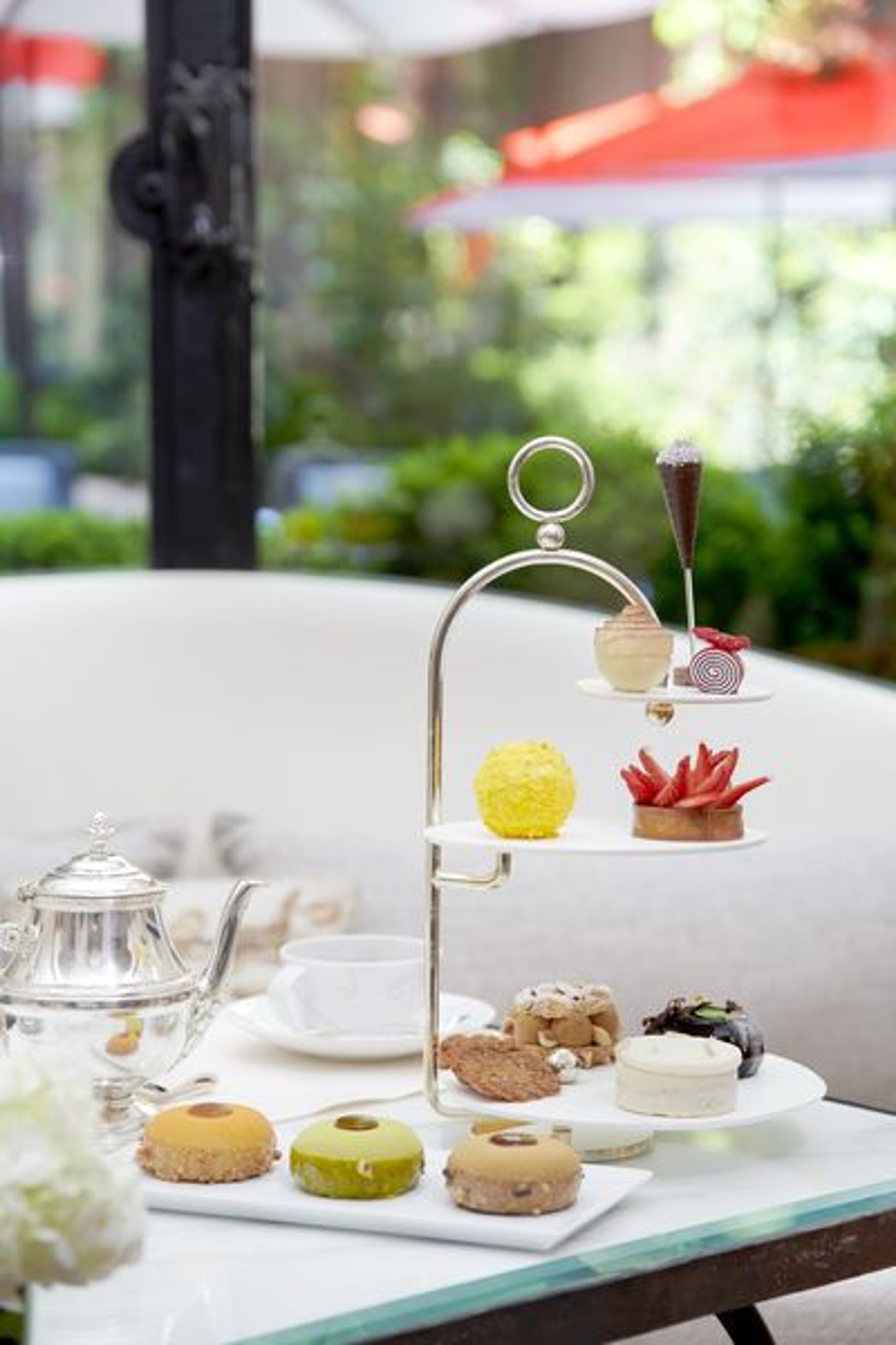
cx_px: 448
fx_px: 3546
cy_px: 672
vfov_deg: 21.5
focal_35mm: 95
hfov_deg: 14.4
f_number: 5.6
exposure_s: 1/30
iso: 500
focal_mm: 95
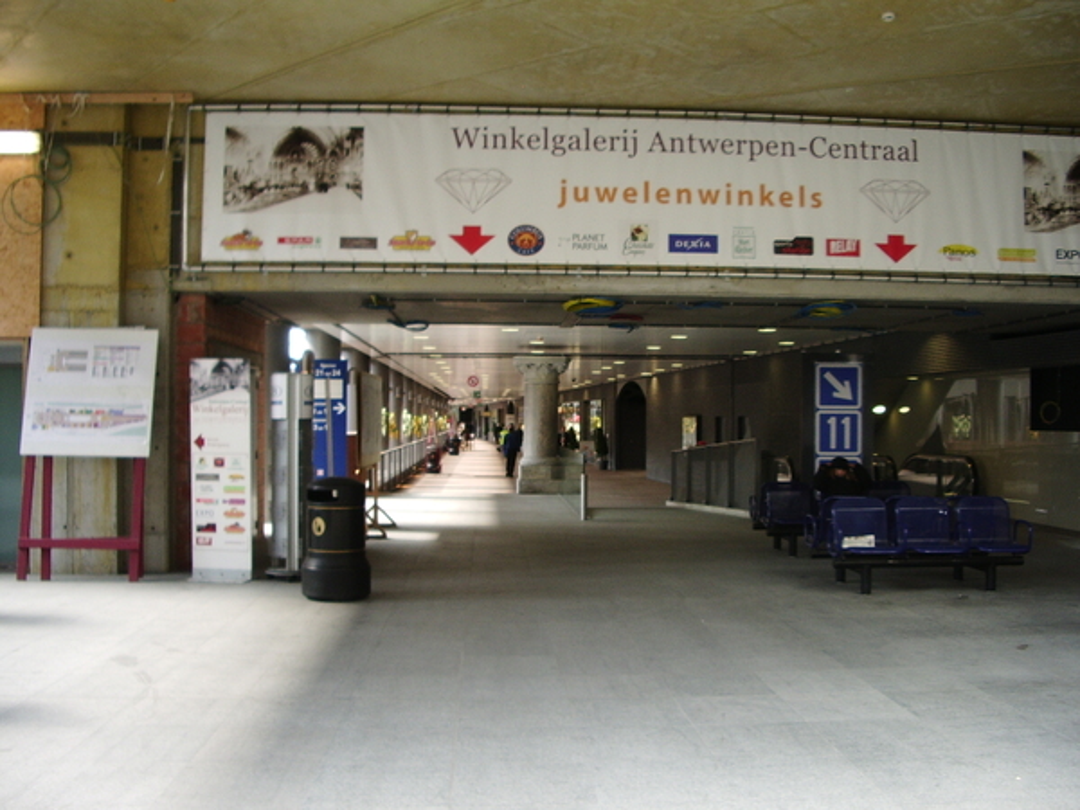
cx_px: 540
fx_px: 1092
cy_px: 405
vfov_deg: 40.7
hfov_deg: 52.6
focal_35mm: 35
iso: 100
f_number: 2.6
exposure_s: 1/60
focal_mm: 5.8
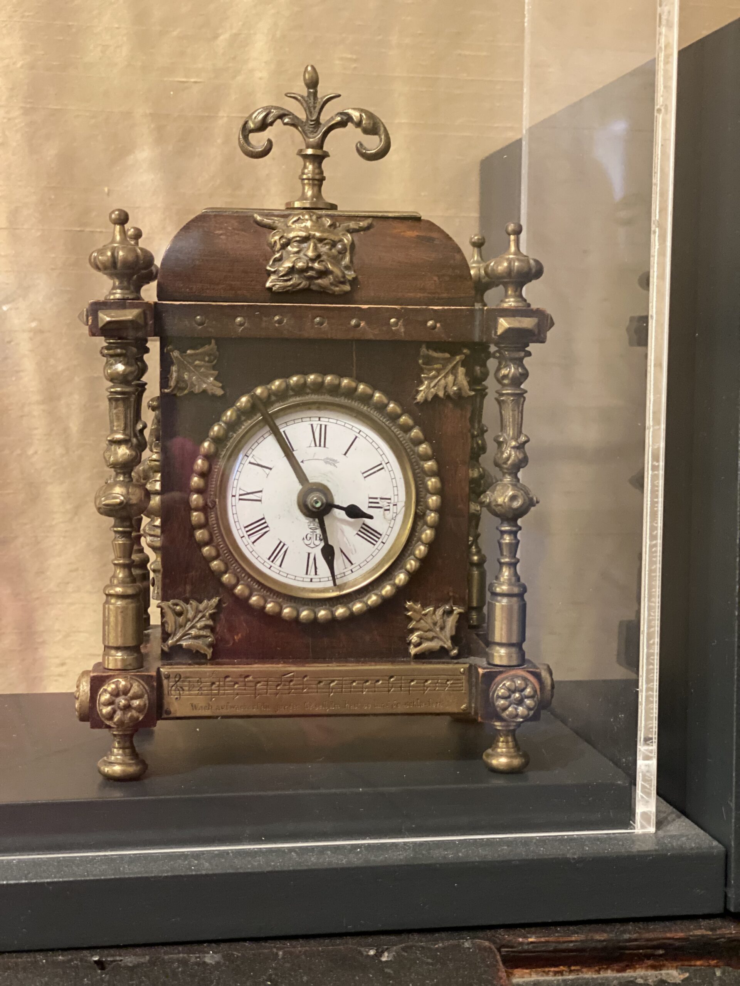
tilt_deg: -2.6
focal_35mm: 52
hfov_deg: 28.0
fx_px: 1482
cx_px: 370
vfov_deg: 36.8
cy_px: 493
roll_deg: -0.5
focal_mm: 6
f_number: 2
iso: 400
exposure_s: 1/25
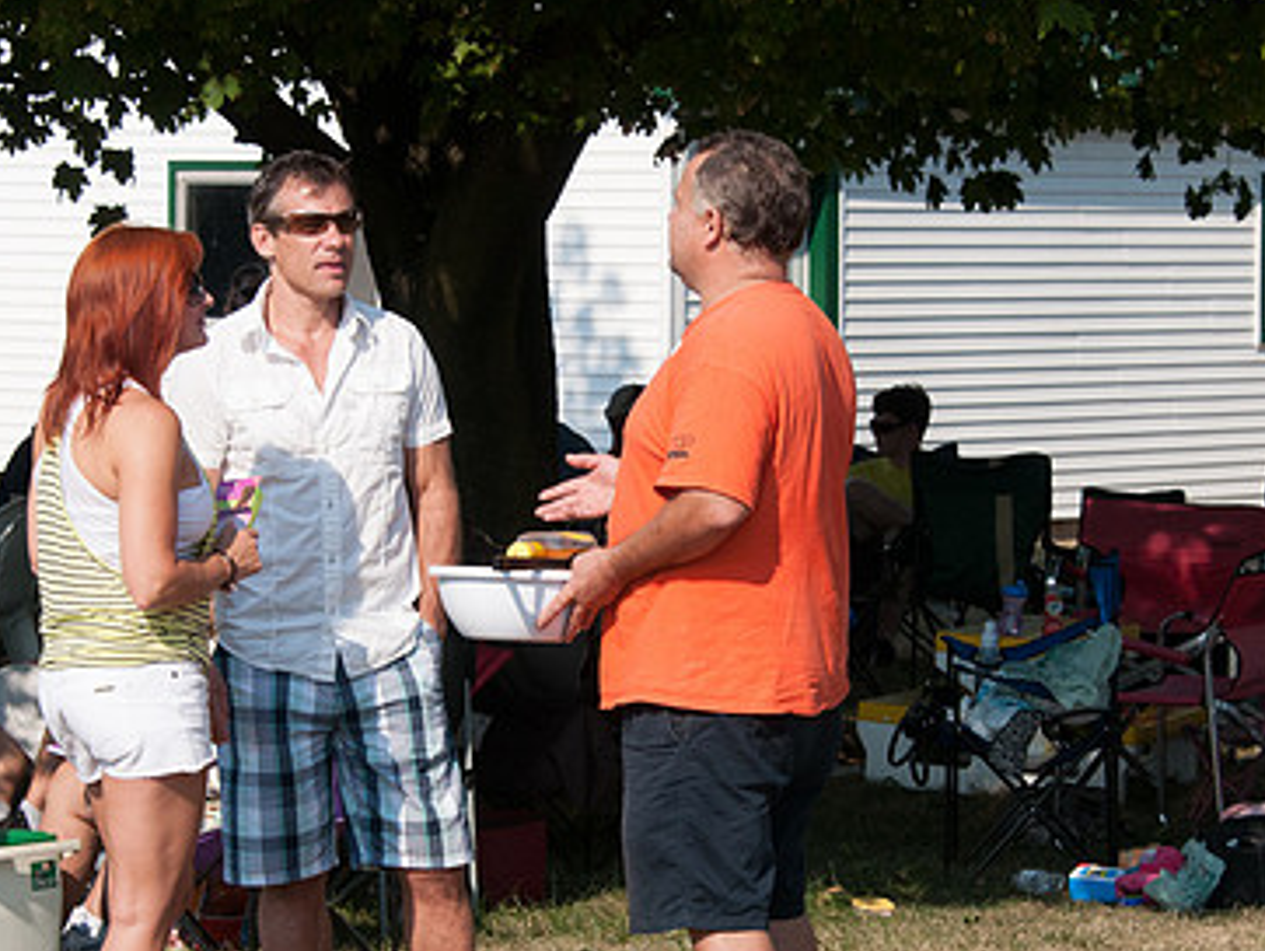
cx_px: 577
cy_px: 565
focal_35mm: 166
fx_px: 6070
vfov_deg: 9.0
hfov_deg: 11.9
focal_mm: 72
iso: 500
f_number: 8
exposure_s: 1/1250
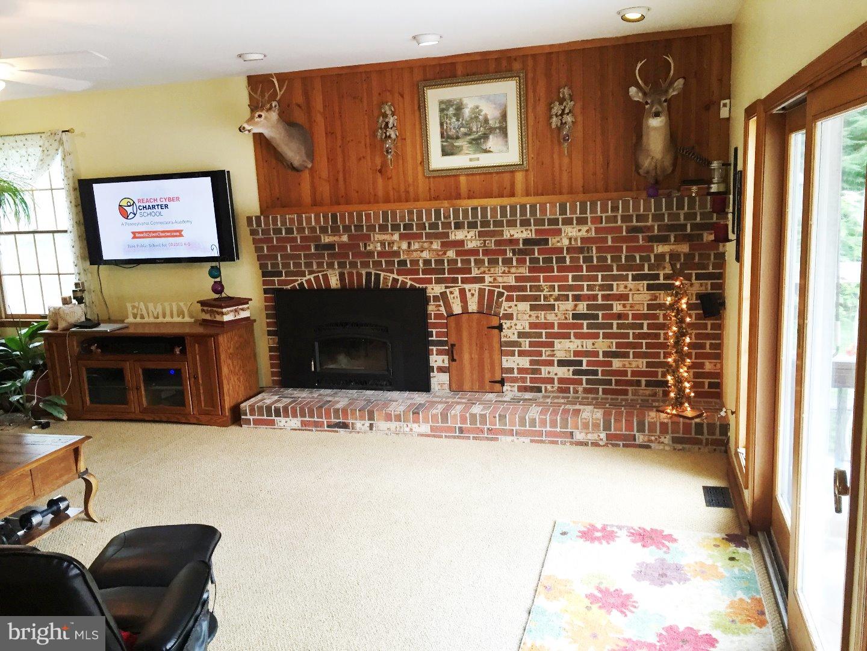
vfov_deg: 48.2
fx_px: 726
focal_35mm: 29
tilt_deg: -9.2
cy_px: 326
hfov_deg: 61.7
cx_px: 434
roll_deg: +2.7
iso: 100
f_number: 2.2
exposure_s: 1/30
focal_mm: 4.15
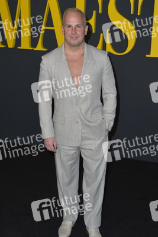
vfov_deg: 30.9
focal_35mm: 65
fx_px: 428
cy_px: 118
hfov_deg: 20.9
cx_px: 79
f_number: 6.3
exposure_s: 1/250
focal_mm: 65
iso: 320
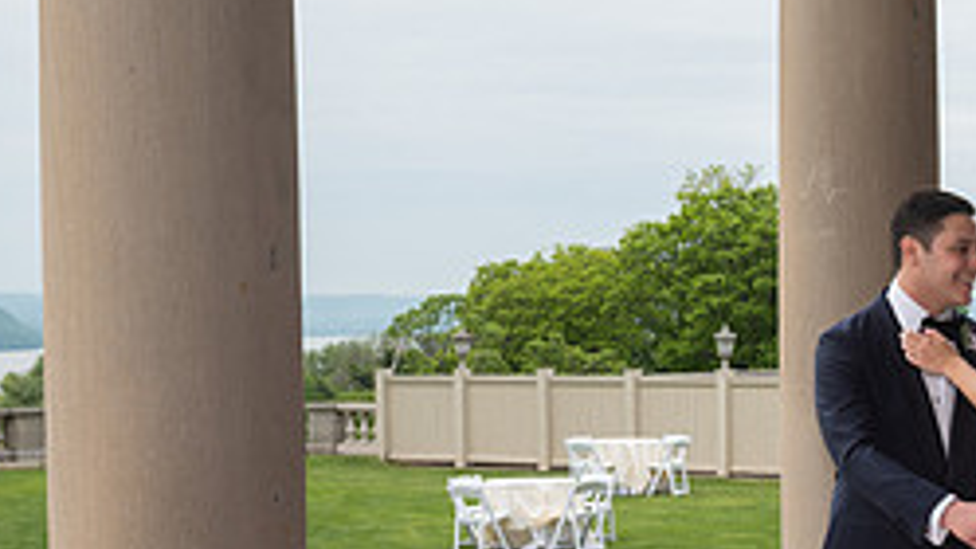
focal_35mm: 87
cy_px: 404
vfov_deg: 13.9
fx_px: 2251
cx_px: 1124
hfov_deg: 22.8
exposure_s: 1/125
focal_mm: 31
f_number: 10
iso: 100
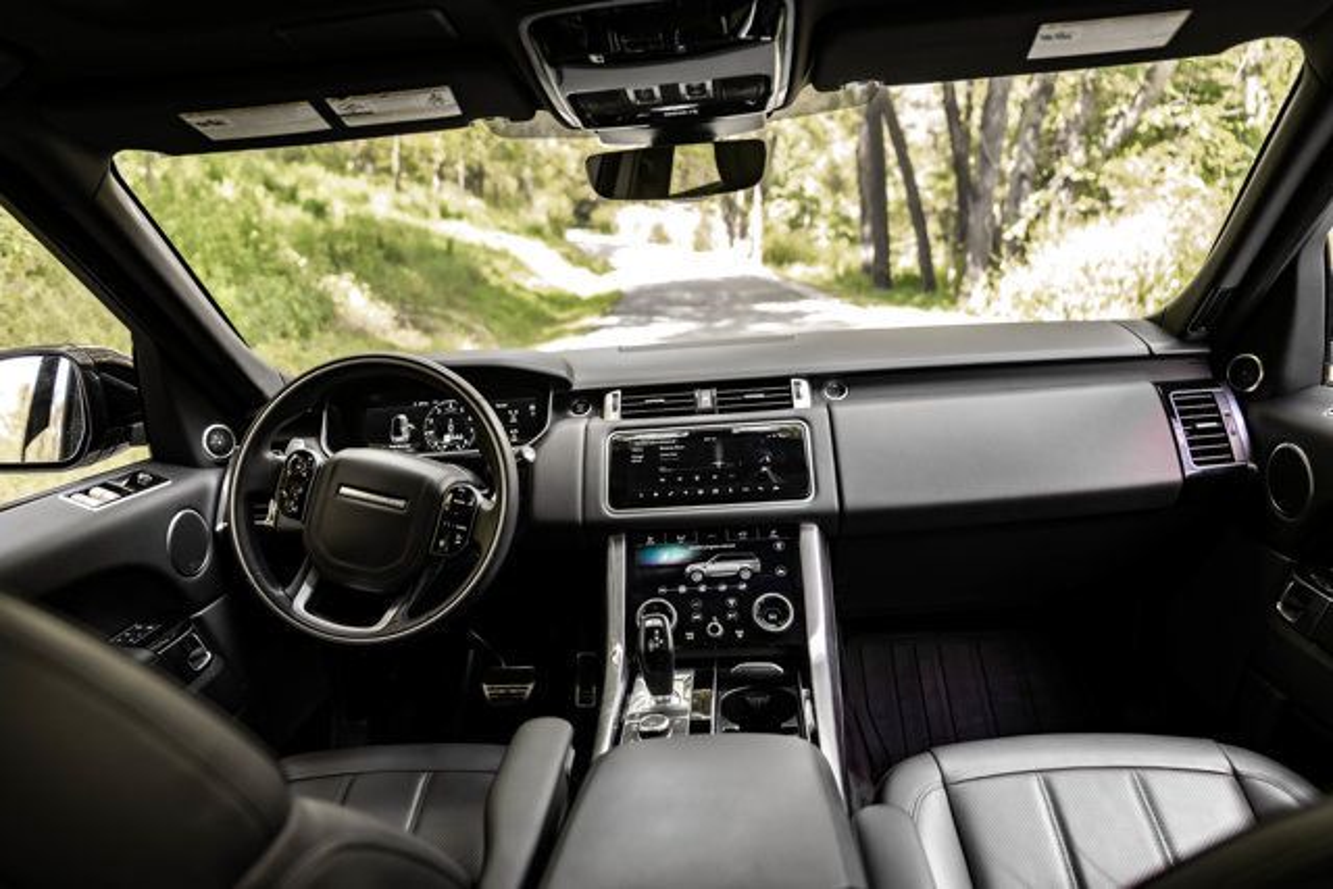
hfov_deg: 73.7
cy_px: 444
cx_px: 666
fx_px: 889
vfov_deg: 53.2
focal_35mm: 24
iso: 500
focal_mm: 24
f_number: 2.8
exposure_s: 1/200
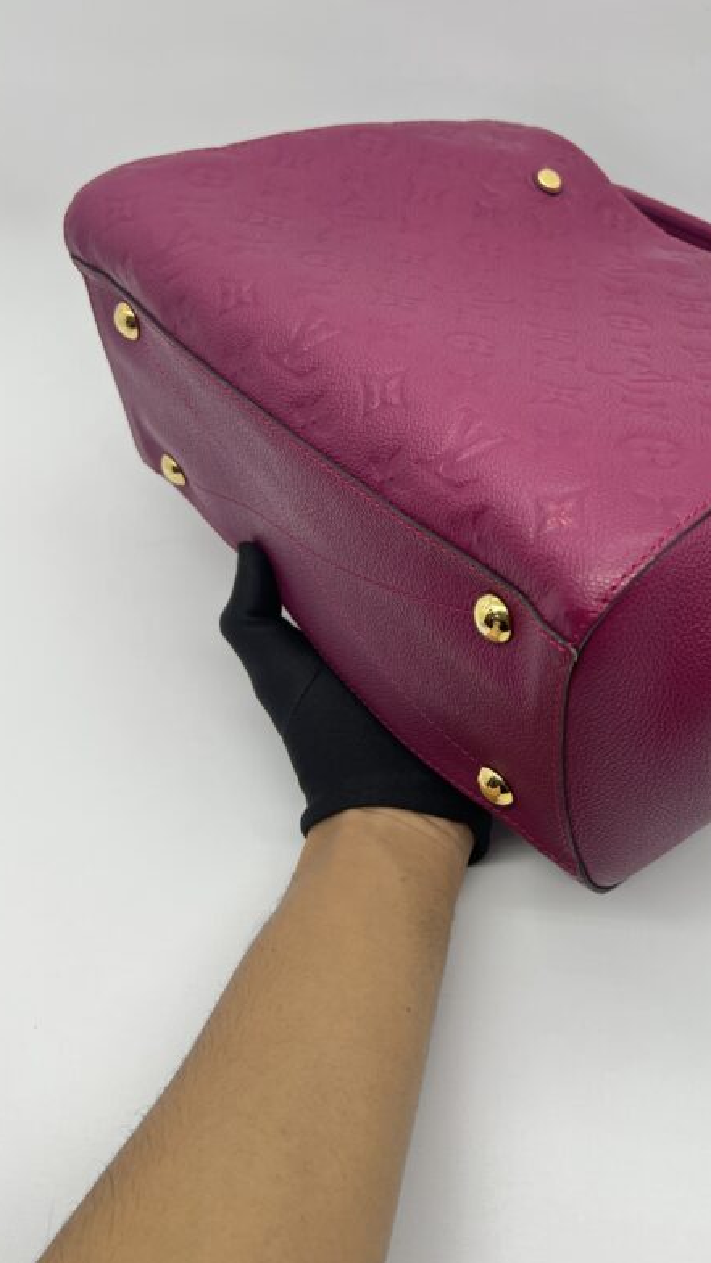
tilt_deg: -41.1
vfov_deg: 53.2
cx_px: 547
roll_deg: +2.9
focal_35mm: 37
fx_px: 1240
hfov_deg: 31.3
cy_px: 449
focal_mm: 5.7
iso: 32
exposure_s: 1/100
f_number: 1.5
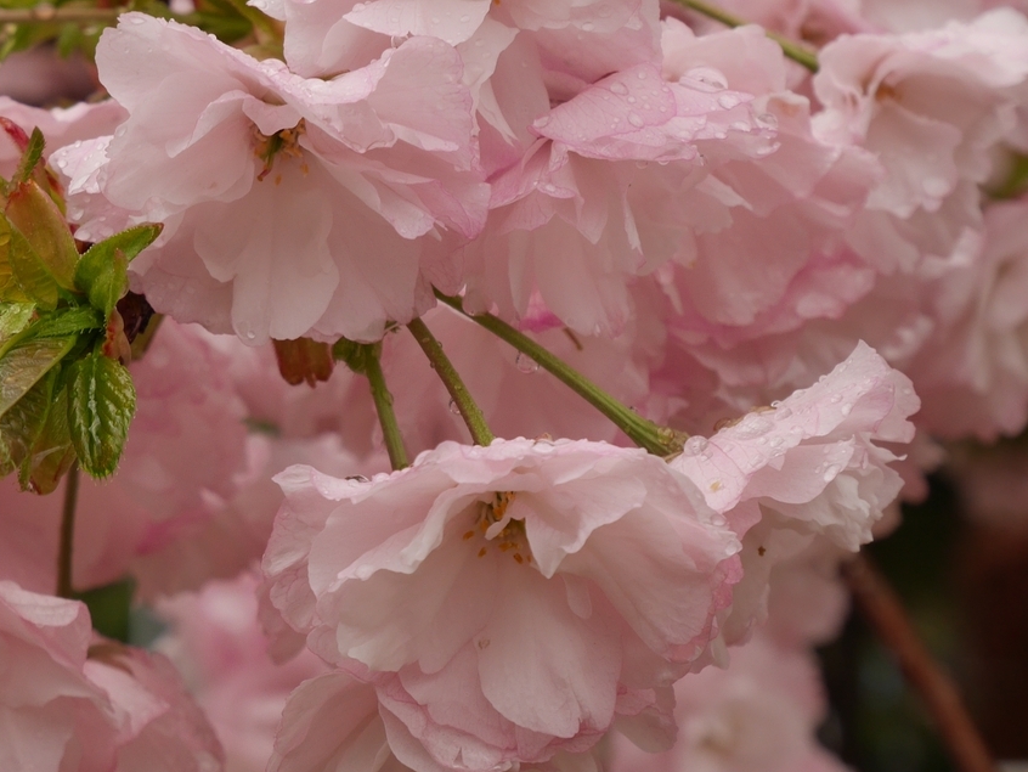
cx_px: 140
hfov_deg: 16.1
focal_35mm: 121
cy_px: 412
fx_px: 3594
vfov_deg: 12.3
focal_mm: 32
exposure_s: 1/200
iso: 200
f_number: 7.1
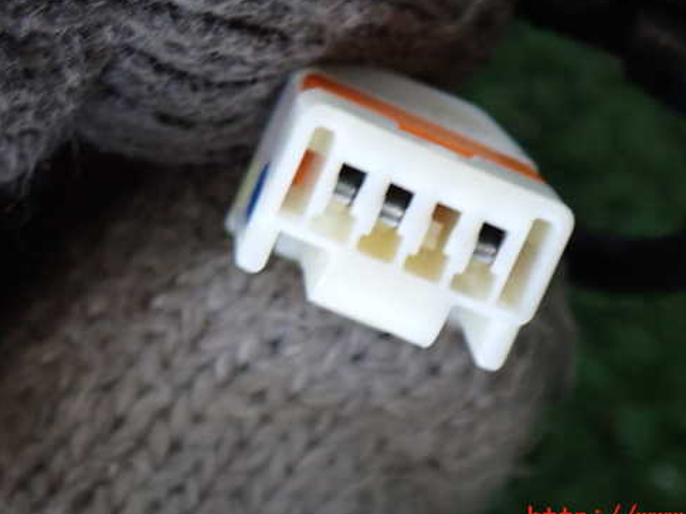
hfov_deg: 15.9
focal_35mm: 124
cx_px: 422
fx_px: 2457
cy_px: 219
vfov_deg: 11.9
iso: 800
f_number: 4.9
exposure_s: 1/40
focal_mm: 18
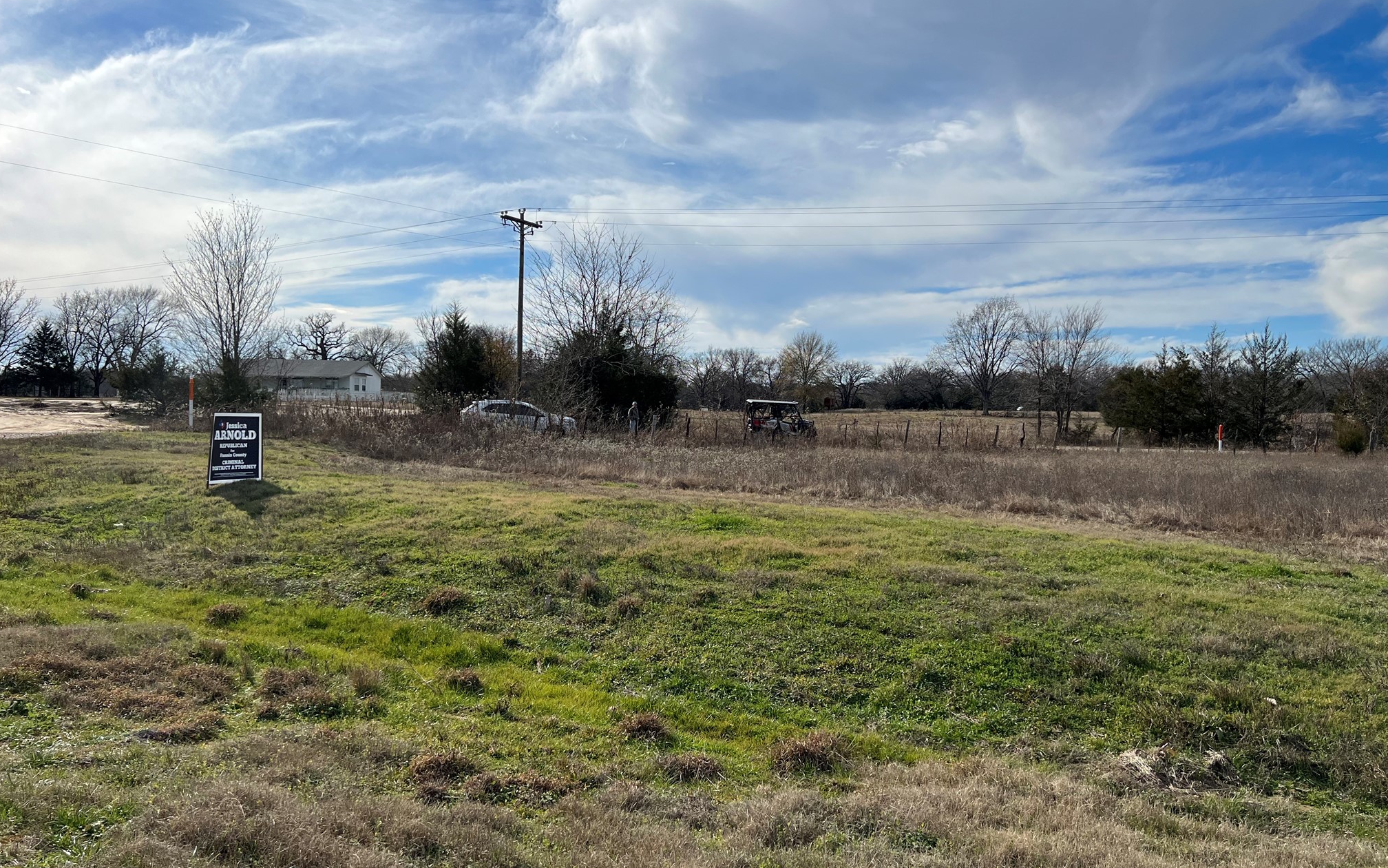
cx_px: 698
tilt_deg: -0.6
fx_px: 1059
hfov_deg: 66.5
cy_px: 426
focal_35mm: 28
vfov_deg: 44.5
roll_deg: -1.6
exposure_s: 1/8000
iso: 50
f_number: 1.5
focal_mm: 5.7
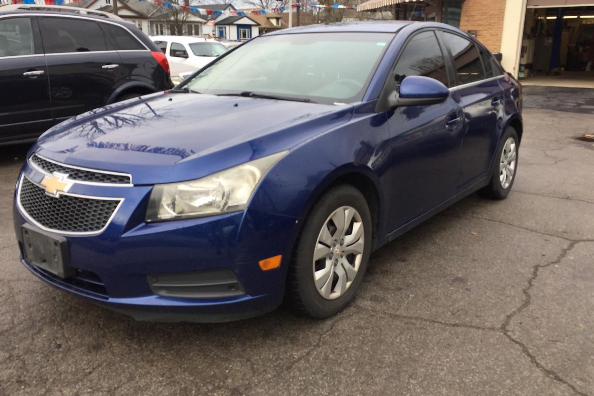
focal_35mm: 31
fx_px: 511
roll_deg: +0.7
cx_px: 291
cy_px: 181
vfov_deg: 42.3
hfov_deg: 60.3
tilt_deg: -15.5
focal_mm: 4.15
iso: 32
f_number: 2.2
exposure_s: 1/359
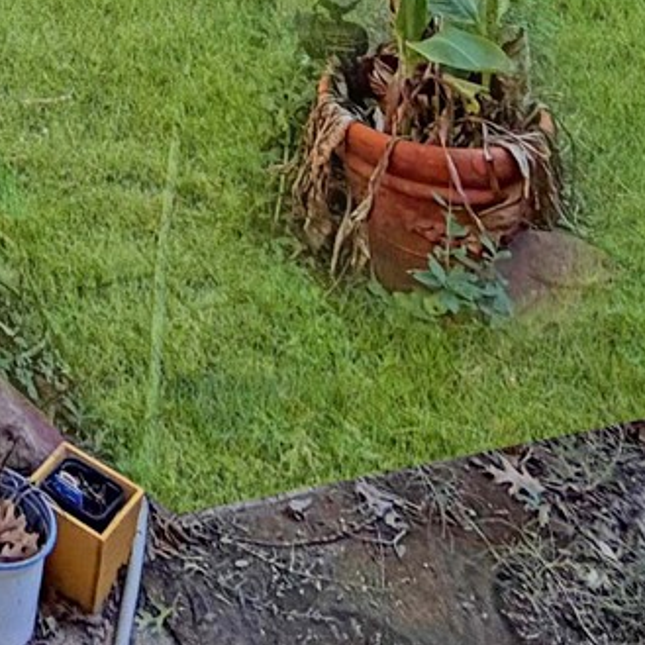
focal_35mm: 77
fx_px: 1623
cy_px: -825
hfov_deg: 19.6
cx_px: -320
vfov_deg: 15.2
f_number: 2.2
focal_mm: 2.22
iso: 64
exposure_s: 1/475
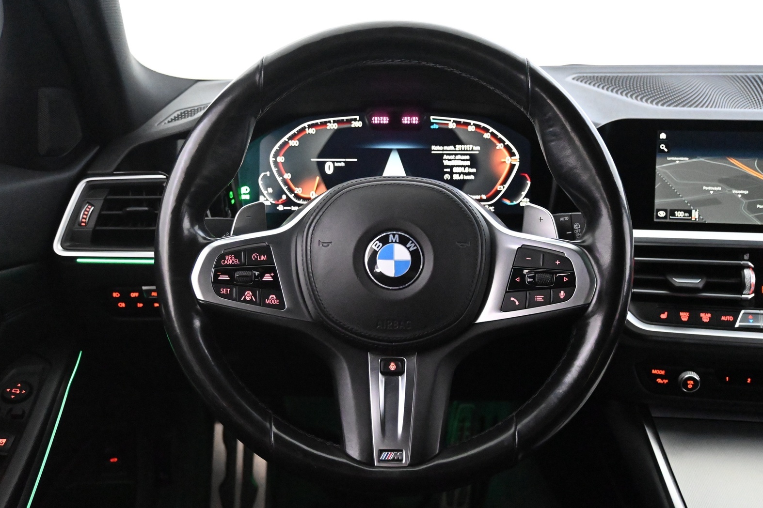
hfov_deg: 53.8
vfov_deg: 37.3
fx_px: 753
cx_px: 389
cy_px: 261
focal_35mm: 36
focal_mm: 23
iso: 12800
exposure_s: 1/40
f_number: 4.2
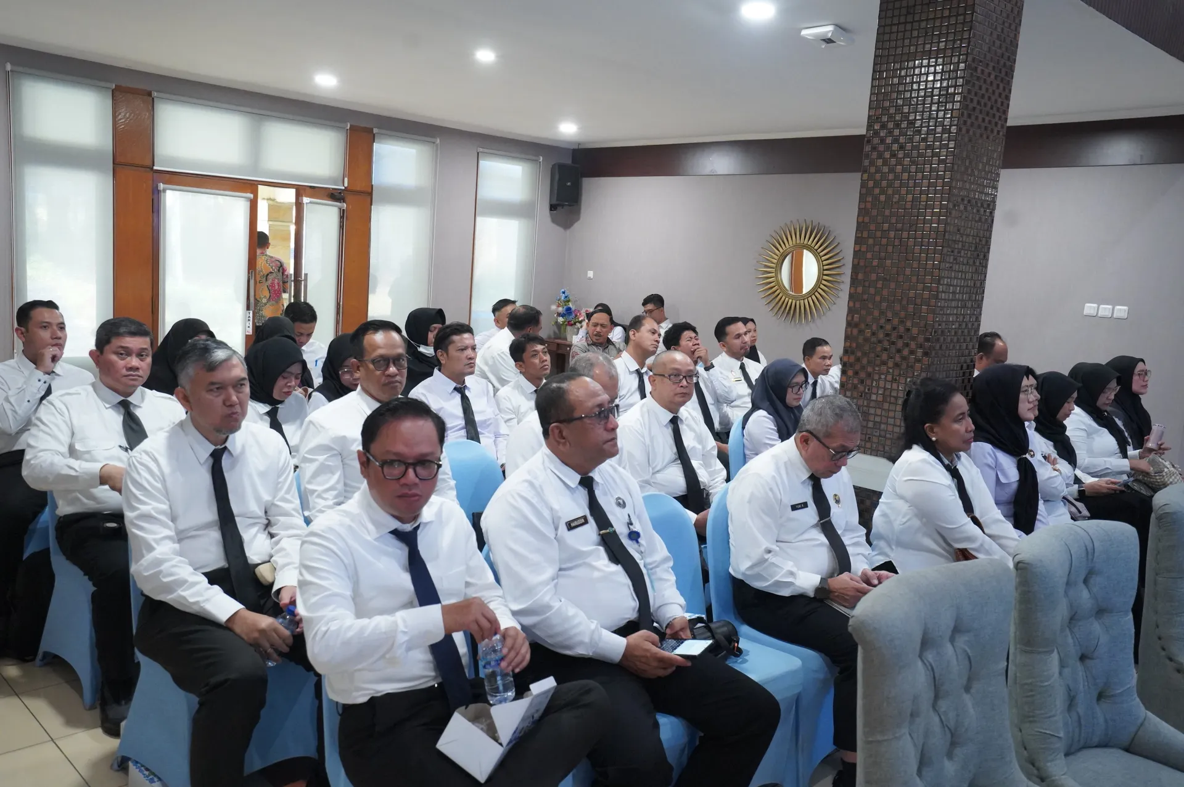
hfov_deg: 62.0
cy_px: 394
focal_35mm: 30
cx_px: 592
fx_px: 986
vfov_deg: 43.5
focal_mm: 30
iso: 10000
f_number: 5.6
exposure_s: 1/100
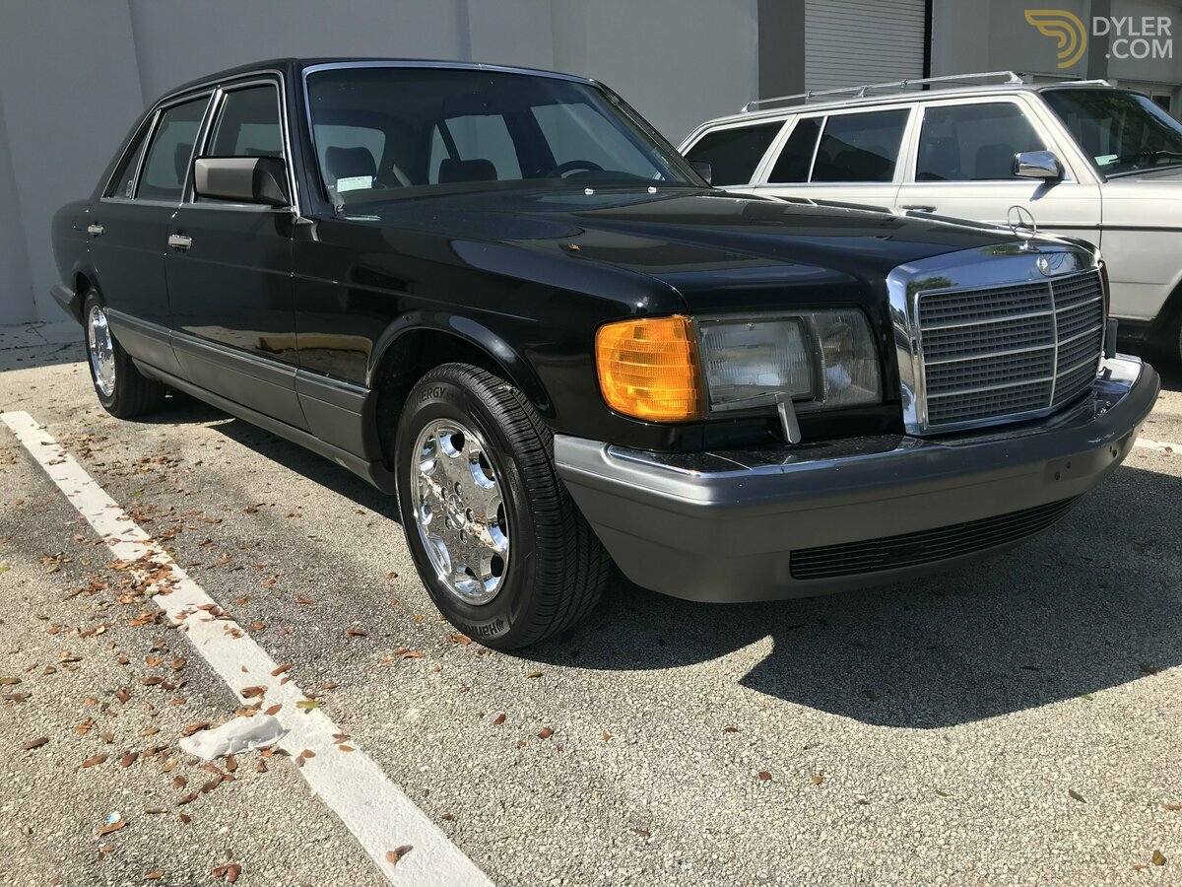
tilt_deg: -13.5
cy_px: 444
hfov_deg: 63.4
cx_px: 591
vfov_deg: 49.7
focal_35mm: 28
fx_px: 956
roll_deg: +3.8
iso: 20
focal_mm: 3.99
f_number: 1.8
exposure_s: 1/2128
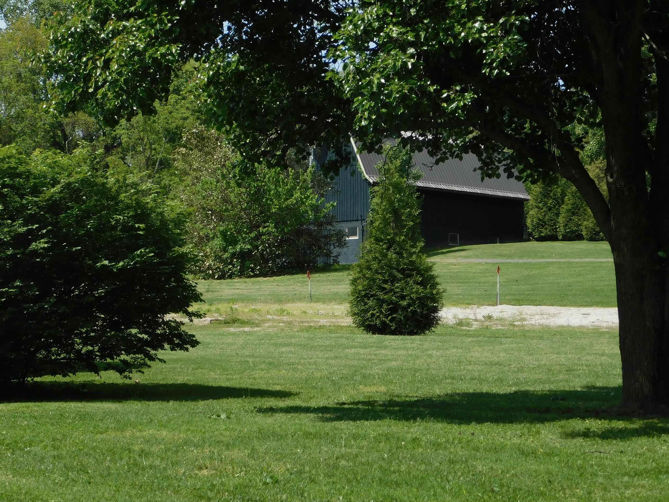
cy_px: 262
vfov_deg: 13.3
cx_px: 330
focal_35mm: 111
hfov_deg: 17.7
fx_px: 2145
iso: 125
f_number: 4.5
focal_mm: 16.1
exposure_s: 1/640
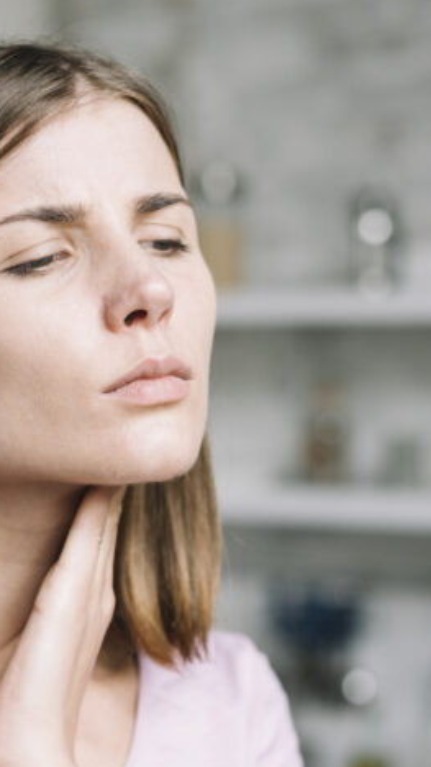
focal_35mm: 112
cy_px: 522
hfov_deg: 10.8
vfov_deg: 19.1
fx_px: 2277
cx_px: 249
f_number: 2.5
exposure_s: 1/125
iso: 250
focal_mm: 50
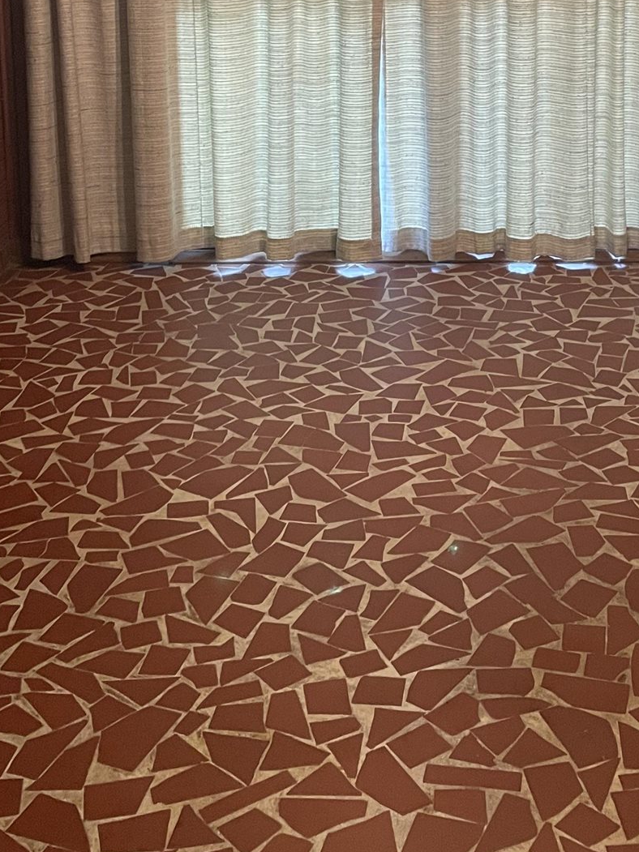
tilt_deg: -9.8
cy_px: 28
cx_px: 460
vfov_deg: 31.6
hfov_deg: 25.4
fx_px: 1403
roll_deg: +0.5
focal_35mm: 57
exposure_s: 1/60
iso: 400
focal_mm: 4.2
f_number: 1.6
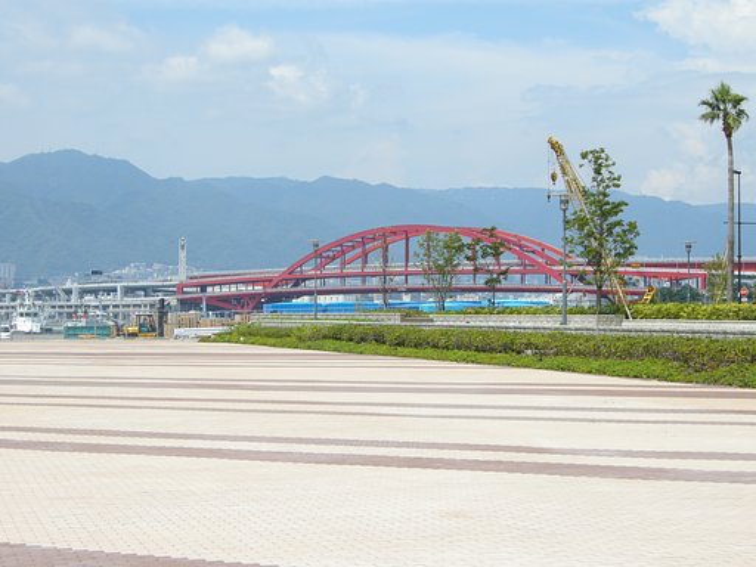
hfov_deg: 26.3
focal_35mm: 74
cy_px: 284
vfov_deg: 19.9
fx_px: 1616
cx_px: 378
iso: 64
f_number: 6.1
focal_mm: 15.7
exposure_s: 1/284
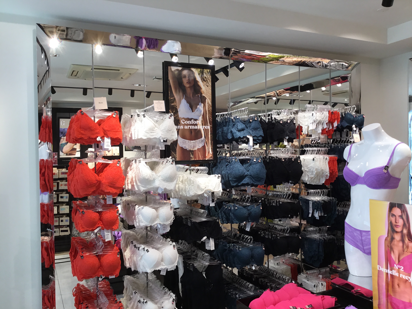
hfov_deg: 58.4
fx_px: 369
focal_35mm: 31
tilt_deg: -1.9
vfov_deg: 45.4
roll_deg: +0.9
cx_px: 206
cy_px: 154
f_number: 2.4
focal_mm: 3.3
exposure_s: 1/100
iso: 50
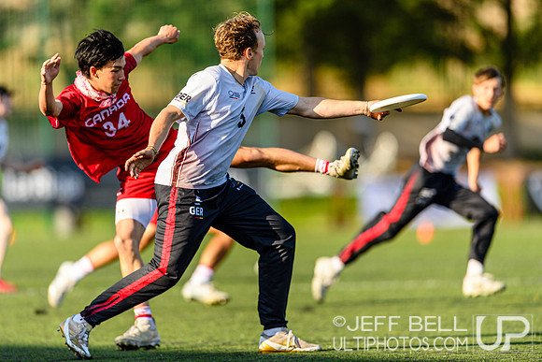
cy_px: 165
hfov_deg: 4.7
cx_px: 254
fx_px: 6551
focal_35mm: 435
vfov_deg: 3.2
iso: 160
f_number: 3.2
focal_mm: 400
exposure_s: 1/1250
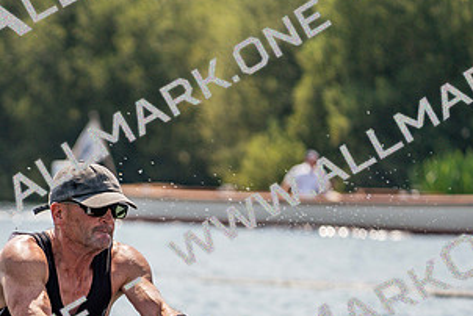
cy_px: 292
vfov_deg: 3.3
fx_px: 5497
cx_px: 53
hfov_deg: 4.9
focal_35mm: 418
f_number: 5.6
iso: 160
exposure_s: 1/1600
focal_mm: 218
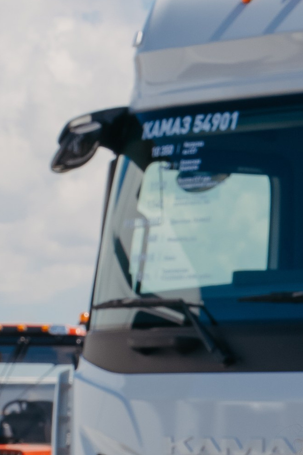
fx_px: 2776
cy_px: 809
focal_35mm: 220
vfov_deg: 9.0
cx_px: 455
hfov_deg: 6.2
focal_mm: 53
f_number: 14
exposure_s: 1/125
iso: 160
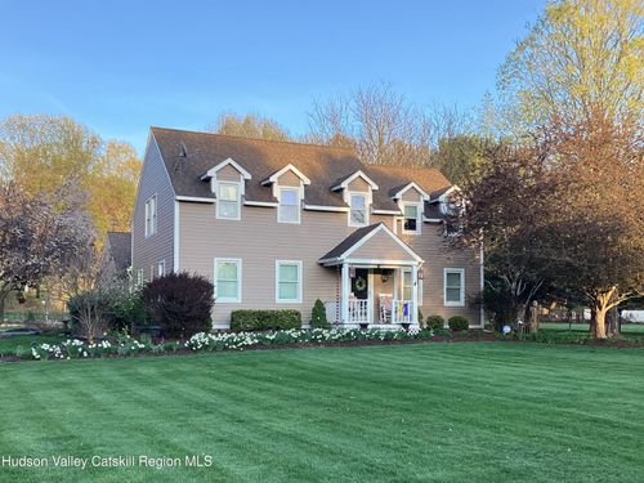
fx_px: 577
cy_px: 242
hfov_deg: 58.4
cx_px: 322
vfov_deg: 45.4
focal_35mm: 31
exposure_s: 1/120
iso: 40
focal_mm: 3.3
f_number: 2.4
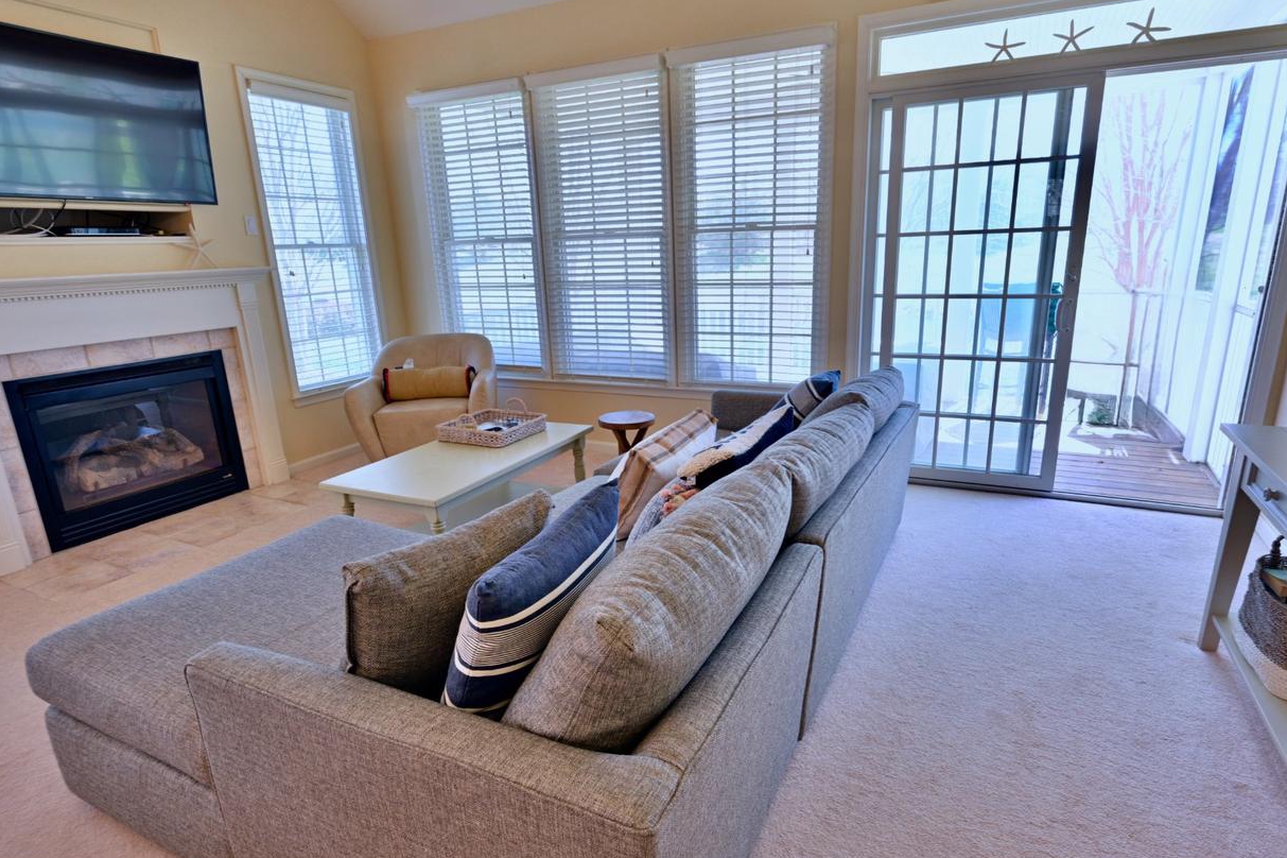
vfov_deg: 64.4
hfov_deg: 86.9
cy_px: 460
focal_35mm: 19
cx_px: 660
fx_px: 679
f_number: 8
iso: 500
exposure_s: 1/15
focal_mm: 16
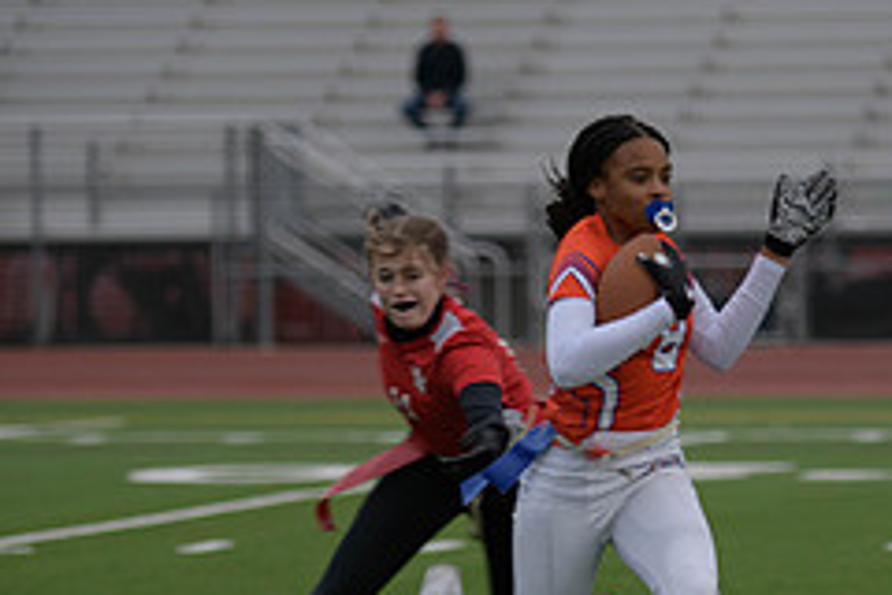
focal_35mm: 363
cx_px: 658
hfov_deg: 5.7
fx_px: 8994
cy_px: 456
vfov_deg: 3.8
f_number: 2.8
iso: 140
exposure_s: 1/200
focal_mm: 150
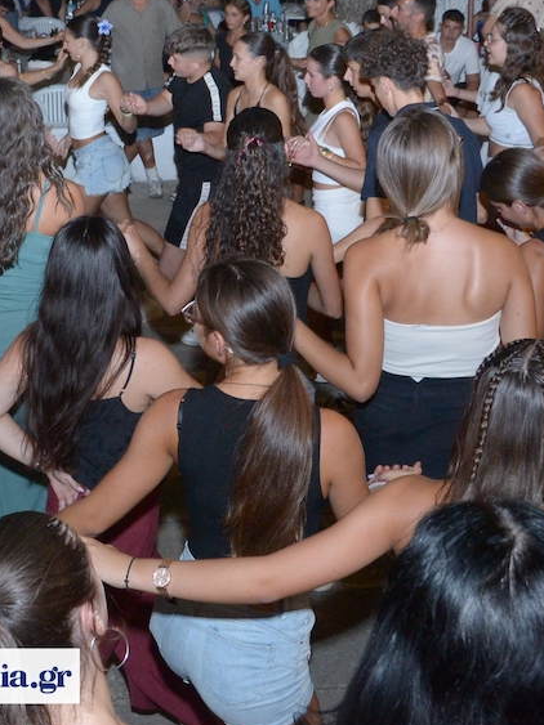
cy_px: 211
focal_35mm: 59
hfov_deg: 23.7
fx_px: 1237
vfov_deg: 32.3
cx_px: -3
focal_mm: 18
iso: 1600
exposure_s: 1/125
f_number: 5
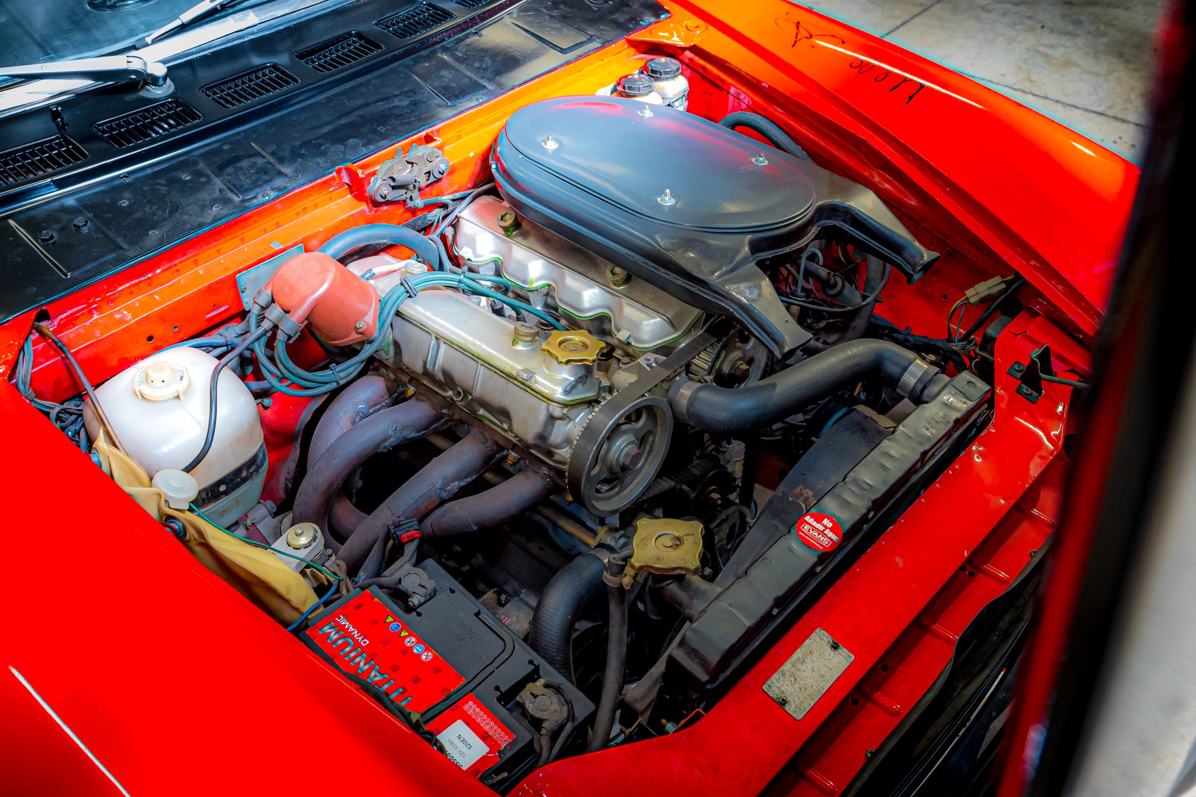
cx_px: 598
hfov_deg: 61.9
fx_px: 997
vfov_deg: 43.6
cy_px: 398
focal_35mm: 30
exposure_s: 1/50
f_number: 7.1
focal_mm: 20
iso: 2000
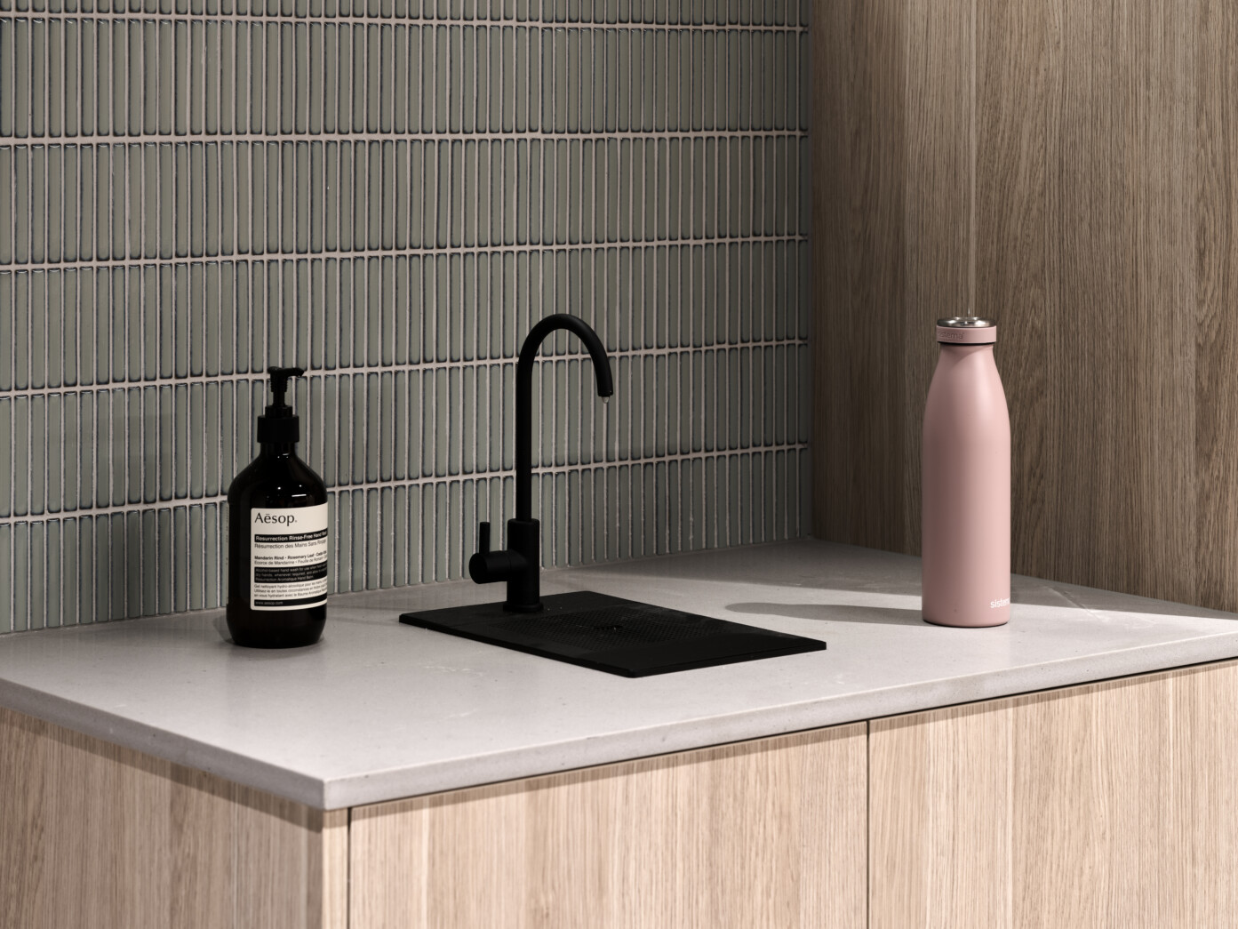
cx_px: 619
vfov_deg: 17.0
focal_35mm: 87
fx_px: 3112
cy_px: 464
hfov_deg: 22.5
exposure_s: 4
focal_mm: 110
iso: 100
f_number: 11
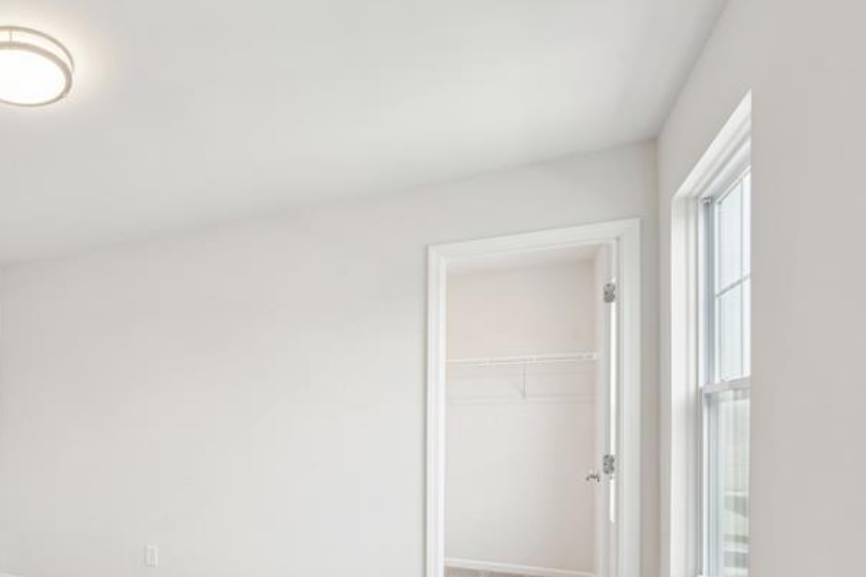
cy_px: 424
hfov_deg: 66.2
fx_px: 577
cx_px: 160
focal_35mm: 24
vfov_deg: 51.2
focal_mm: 14
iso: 100
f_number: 9
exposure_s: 1/1.25
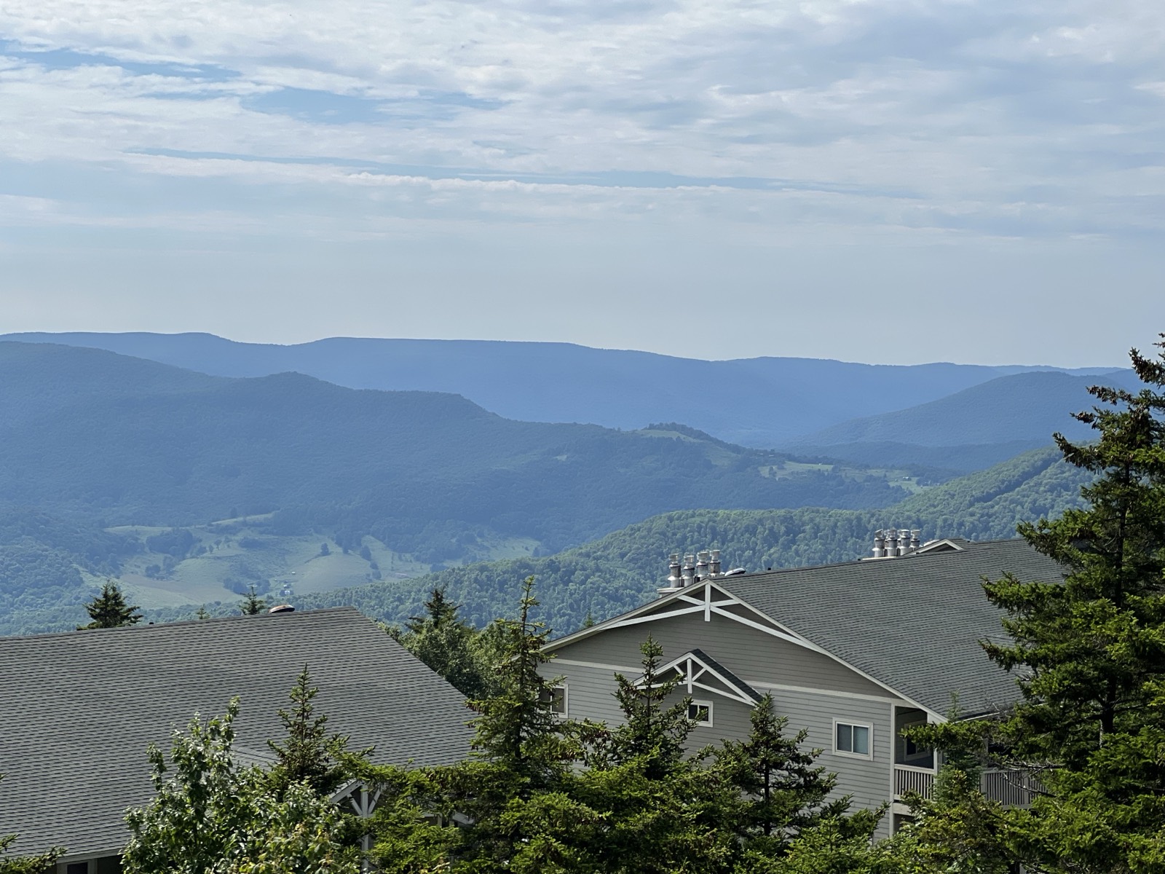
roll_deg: -1.3
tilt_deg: -2.9
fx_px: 2591
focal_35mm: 77
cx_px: 582
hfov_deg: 25.3
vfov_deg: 19.1
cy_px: 437
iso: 32
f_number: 2.8
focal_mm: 9
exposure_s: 1/1220
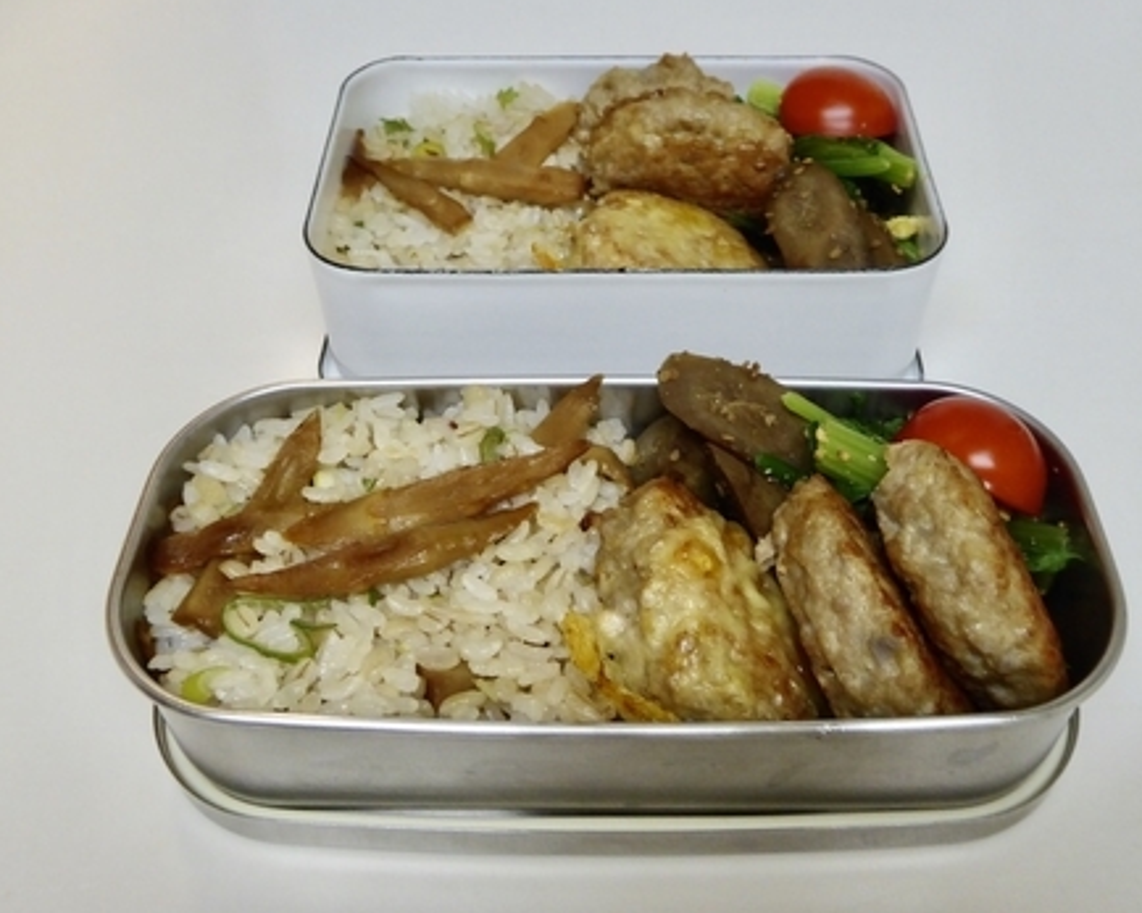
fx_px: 1216
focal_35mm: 36
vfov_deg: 41.1
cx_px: 605
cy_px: 441
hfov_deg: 50.3
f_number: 3.5
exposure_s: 1/40
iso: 400
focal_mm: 5.4
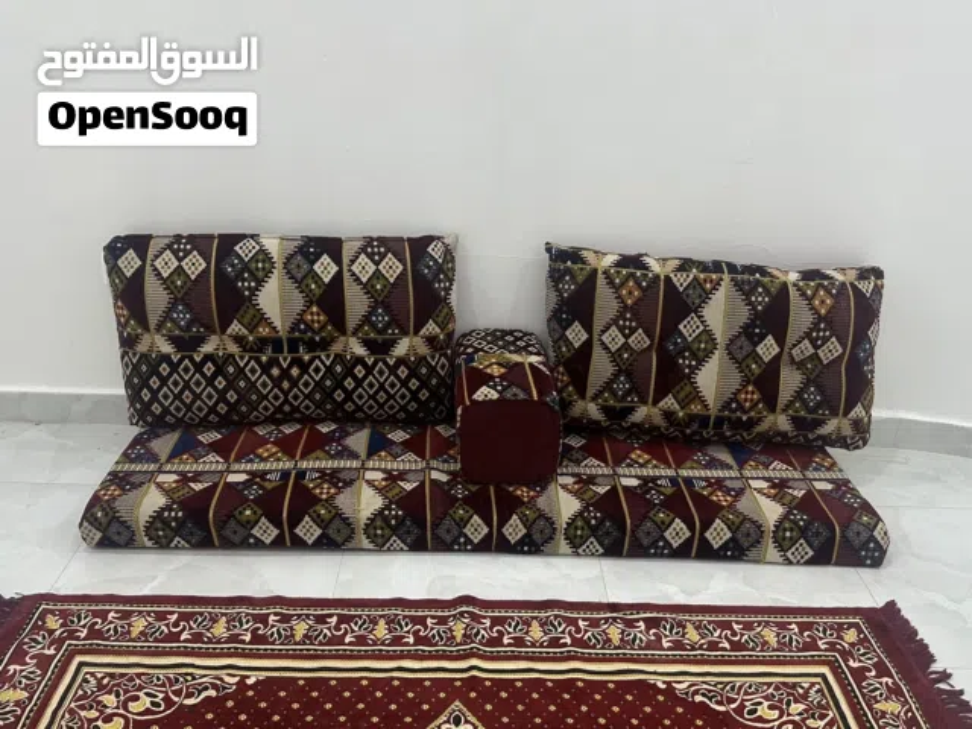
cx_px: 486
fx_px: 674
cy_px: 364
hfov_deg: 71.6
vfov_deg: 56.8
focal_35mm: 24
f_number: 1.78
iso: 200
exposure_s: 1/100
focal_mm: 6.86
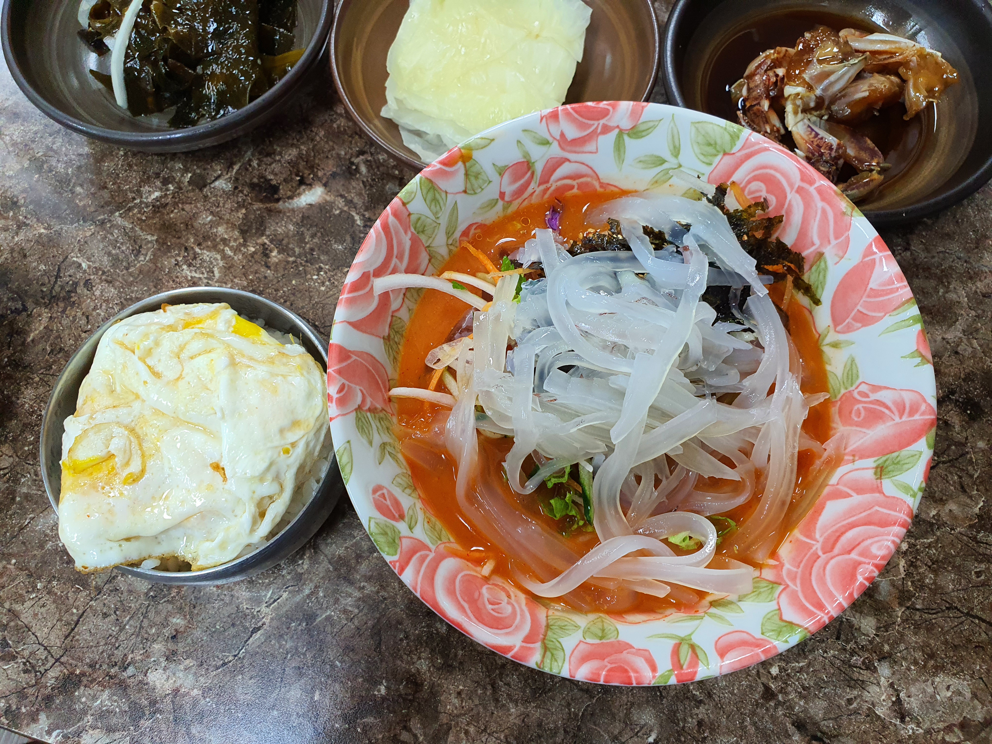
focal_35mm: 26
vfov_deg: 53.1
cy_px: 372
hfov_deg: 67.3
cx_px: 496
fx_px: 745
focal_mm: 4.3
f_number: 2.4
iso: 200
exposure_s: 1/40
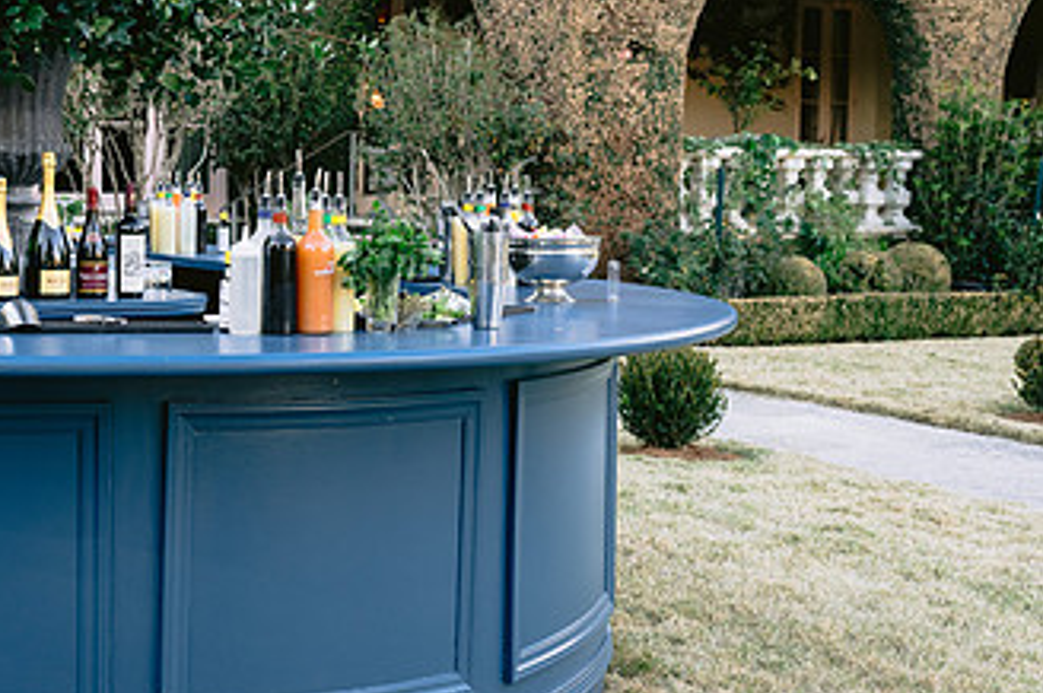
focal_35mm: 62
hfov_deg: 31.1
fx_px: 1794
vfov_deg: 21.8
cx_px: 124
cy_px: 281
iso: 400
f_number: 5.6
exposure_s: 1/100
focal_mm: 35
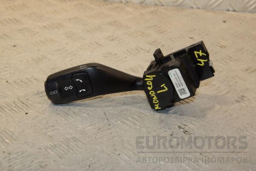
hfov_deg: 27.0
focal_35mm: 75
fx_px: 533
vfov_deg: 18.2
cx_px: 128
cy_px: 86
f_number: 8
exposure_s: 1/200
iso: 800
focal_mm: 50
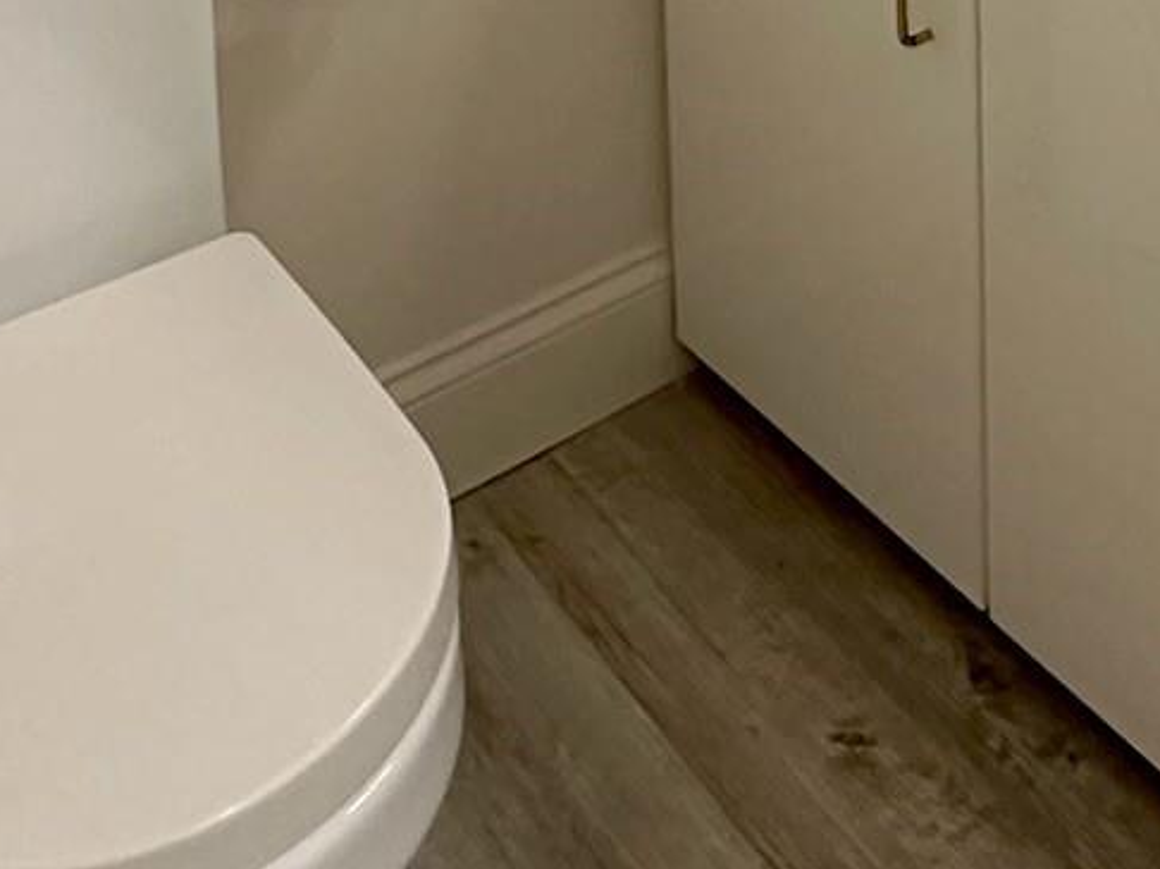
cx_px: 840
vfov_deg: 18.7
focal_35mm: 59
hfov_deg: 32.2
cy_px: -733
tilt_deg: -6.2
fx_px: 1976
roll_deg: +1.2
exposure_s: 1/60
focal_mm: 2.22
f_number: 2.2
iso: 400
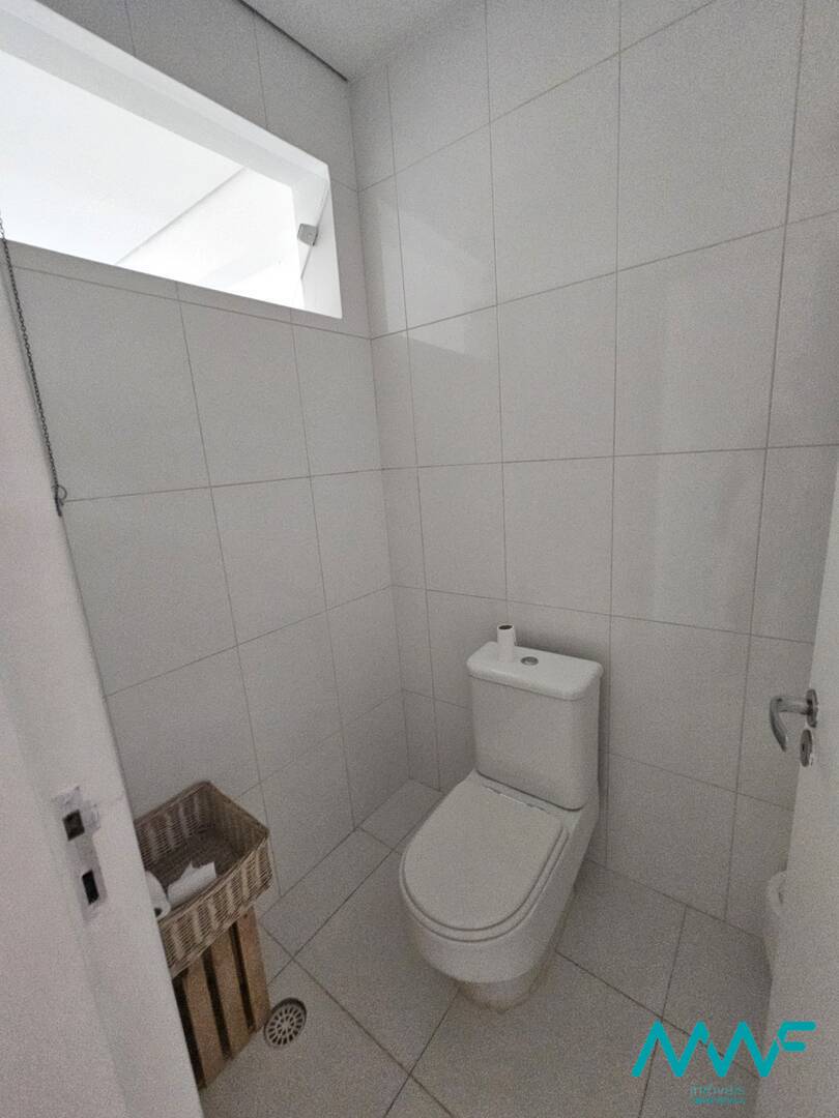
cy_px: 559
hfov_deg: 89.9
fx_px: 420
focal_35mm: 13
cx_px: 420
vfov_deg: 106.2
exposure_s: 1/30
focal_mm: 2.2
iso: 500
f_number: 2.2
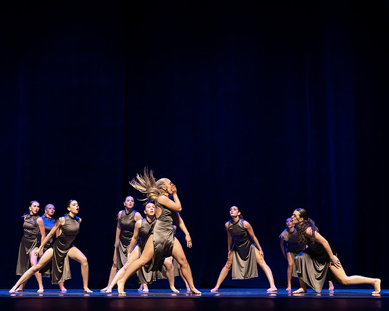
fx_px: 838
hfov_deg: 26.0
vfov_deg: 21.0
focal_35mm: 73
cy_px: 162
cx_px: 144
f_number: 2.5
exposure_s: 1/640
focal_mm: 59
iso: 3200
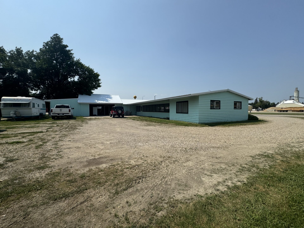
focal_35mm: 14
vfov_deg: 85.7
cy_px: 114
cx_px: 152
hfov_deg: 102.1
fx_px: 123
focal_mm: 2.22
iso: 50
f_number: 2.2
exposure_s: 1/3546
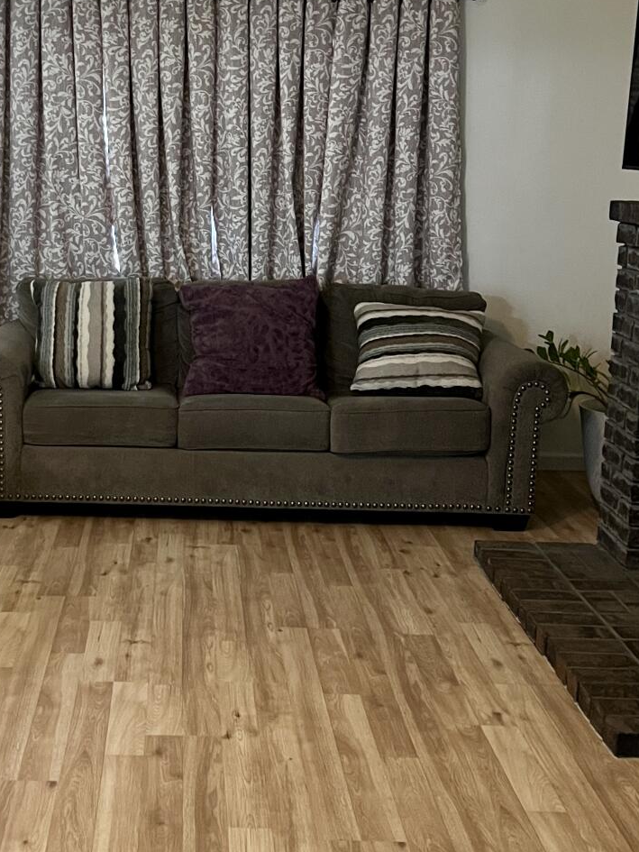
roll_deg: +0.7
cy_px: 384
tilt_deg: -8.5
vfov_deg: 34.9
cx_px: 187
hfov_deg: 26.3
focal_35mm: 55
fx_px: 1353
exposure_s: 1/40
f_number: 1.5
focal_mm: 5.7
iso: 400
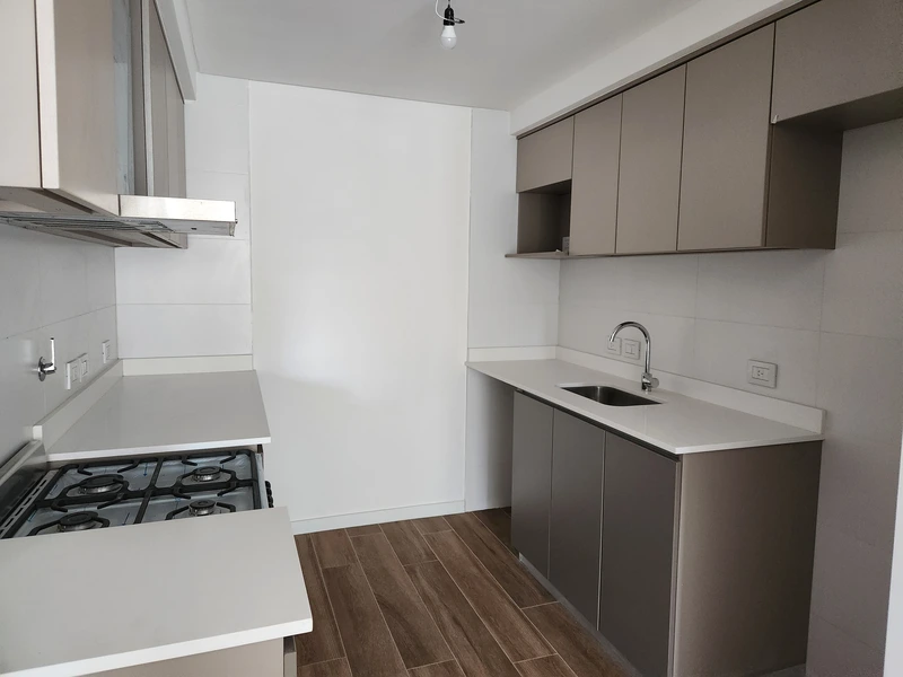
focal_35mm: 23
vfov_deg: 58.9
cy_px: 338
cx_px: 452
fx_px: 600
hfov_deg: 73.9
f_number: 1.8
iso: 640
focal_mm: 5.4
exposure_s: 1/100
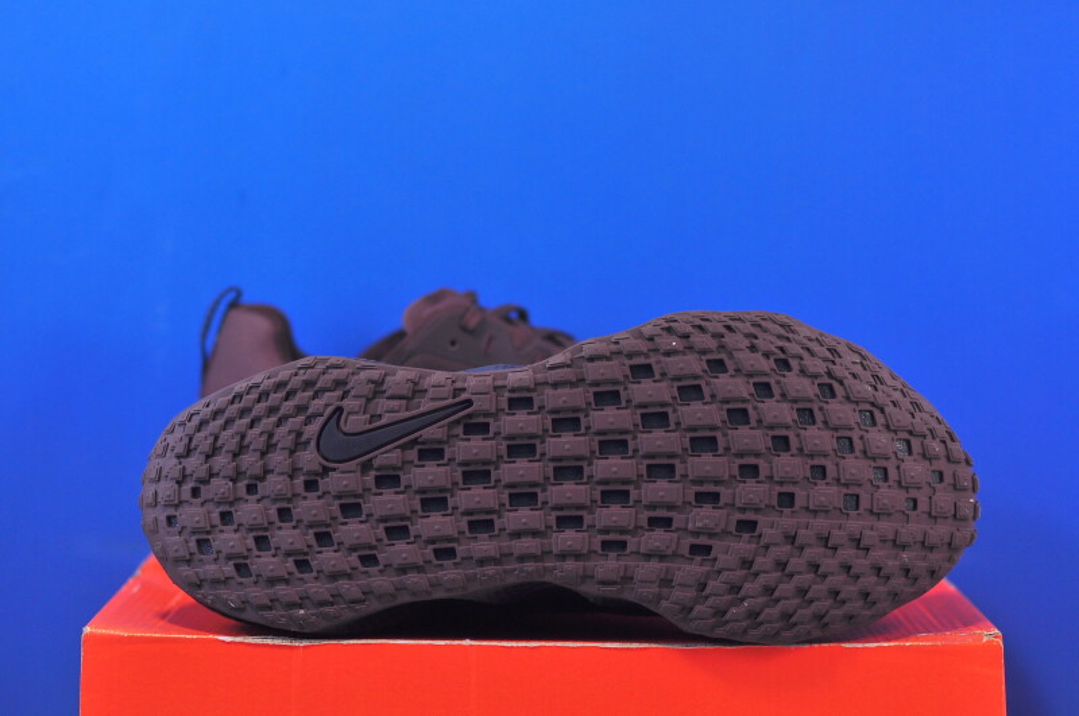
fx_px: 2245
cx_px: 540
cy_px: 358
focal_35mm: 75
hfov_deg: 27.0
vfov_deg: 18.1
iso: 250
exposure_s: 1/320
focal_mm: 50
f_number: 2.5
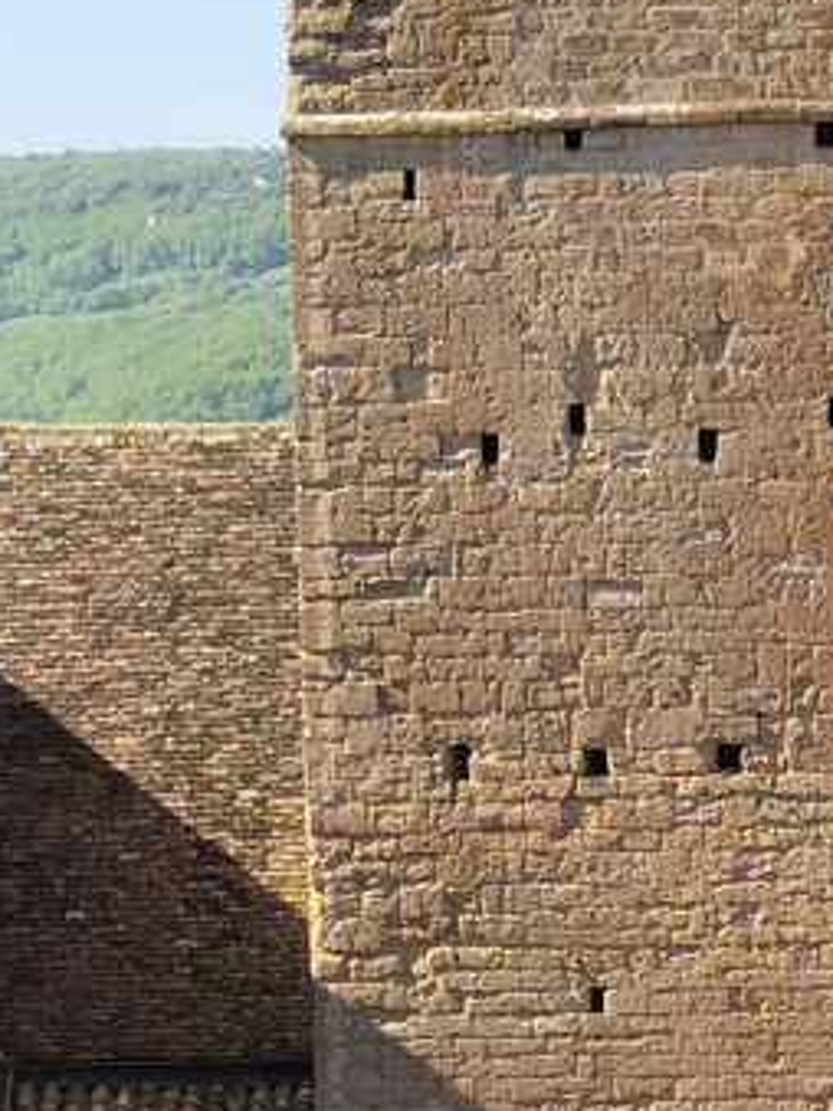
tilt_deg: -5.2
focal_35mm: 184
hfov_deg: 8.0
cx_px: 781
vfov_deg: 10.7
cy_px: 921
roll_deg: +1.2
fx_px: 5907
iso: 16
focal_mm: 6
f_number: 2.4
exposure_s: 1/571
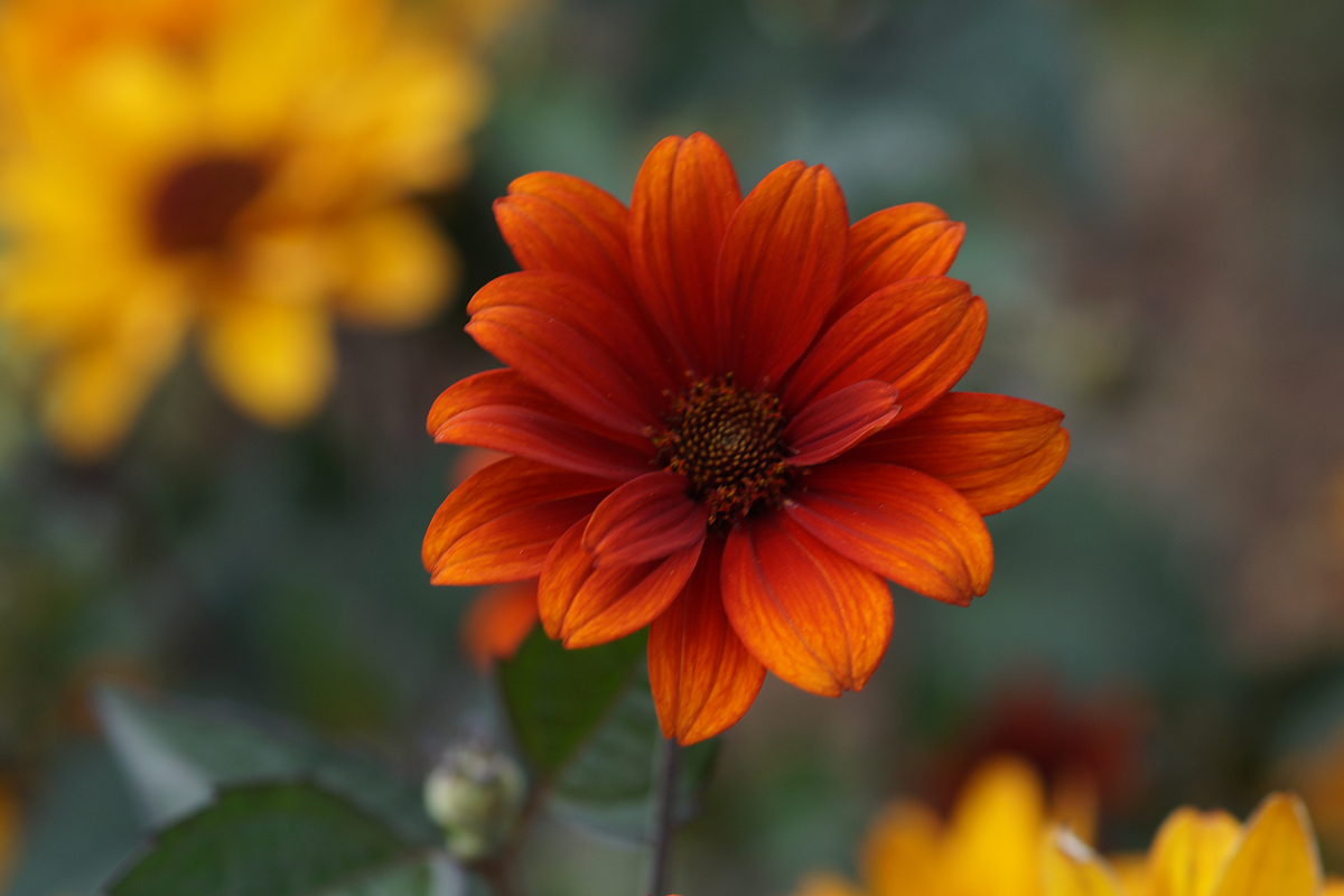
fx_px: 5600
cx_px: 672
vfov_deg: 9.1
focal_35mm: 150
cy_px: 448
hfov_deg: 13.7
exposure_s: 1/200
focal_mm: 100
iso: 100
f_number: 4.5
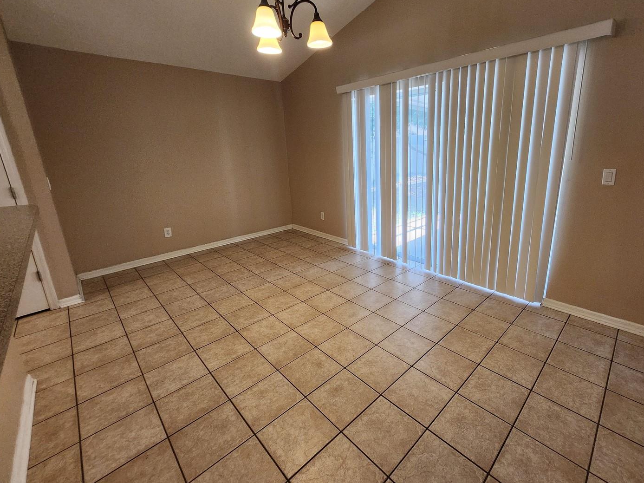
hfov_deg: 97.5
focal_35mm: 15
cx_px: 368
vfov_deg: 81.4
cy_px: 215
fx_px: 279
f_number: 2.2
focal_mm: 1.74
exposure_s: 1/60
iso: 160
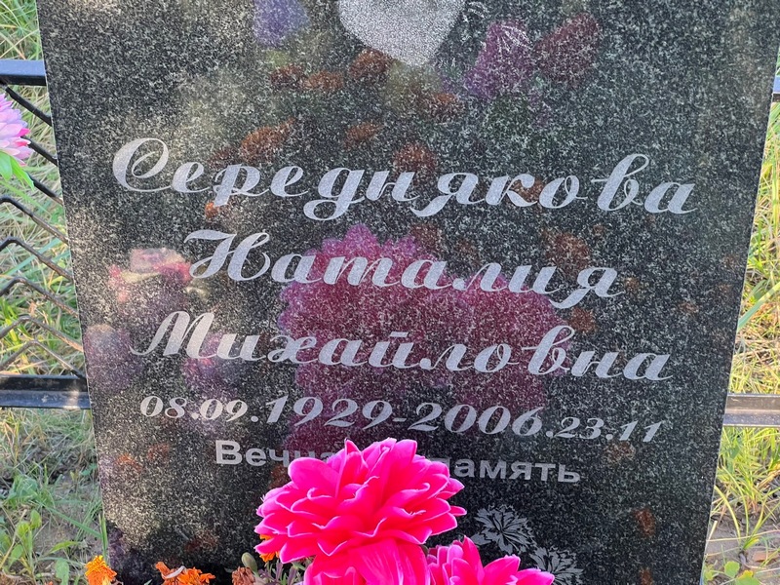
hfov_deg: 25.3
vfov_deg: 19.1
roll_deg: +5.7
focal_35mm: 77
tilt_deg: -36.7
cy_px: 292
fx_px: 1735
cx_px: 390
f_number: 2.8
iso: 200
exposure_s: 1/99
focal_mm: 9
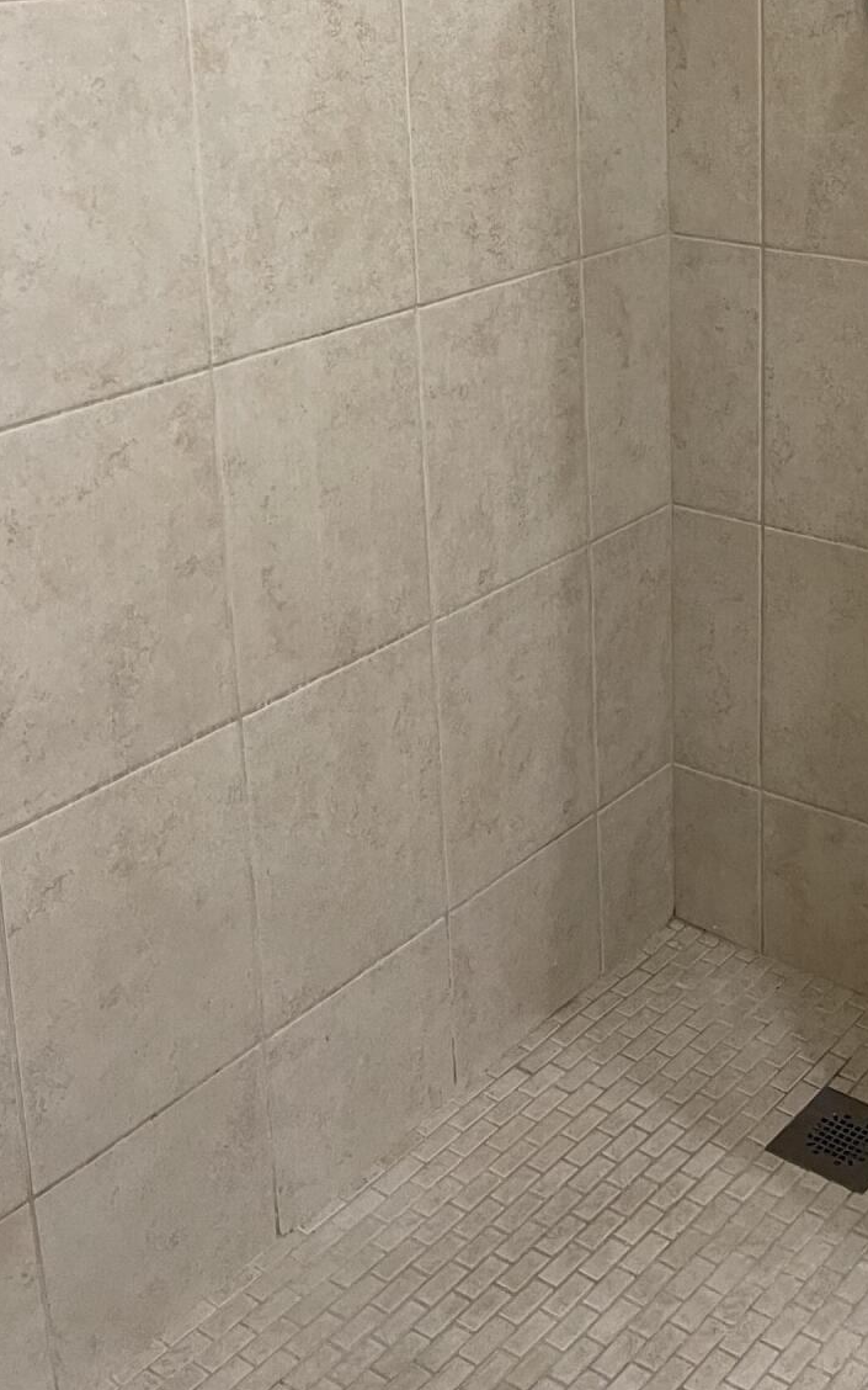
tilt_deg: -12.5
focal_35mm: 47
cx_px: 802
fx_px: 1779
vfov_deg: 40.7
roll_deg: +0.5
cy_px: 259
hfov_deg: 26.4
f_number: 1.6
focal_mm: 5.1
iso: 320
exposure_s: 1/60
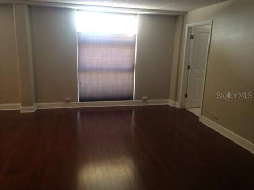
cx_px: 127
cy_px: 95
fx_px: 220
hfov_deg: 60.0
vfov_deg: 46.8
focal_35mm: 30
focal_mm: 4.12
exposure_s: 1/30
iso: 125
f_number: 2.2
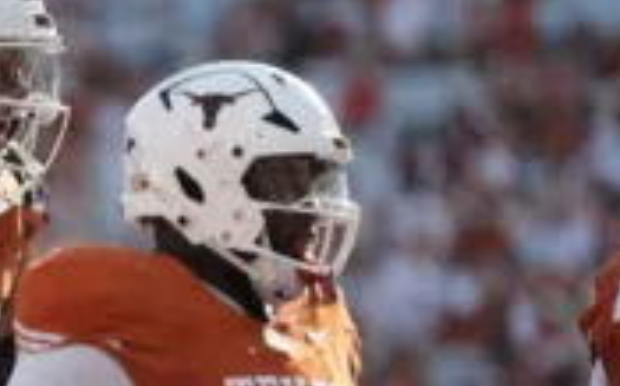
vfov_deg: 2.5
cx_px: -145
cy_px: 382
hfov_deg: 4.0
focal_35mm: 524
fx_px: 8846
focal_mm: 200
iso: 400
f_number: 2.8
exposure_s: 1/4000
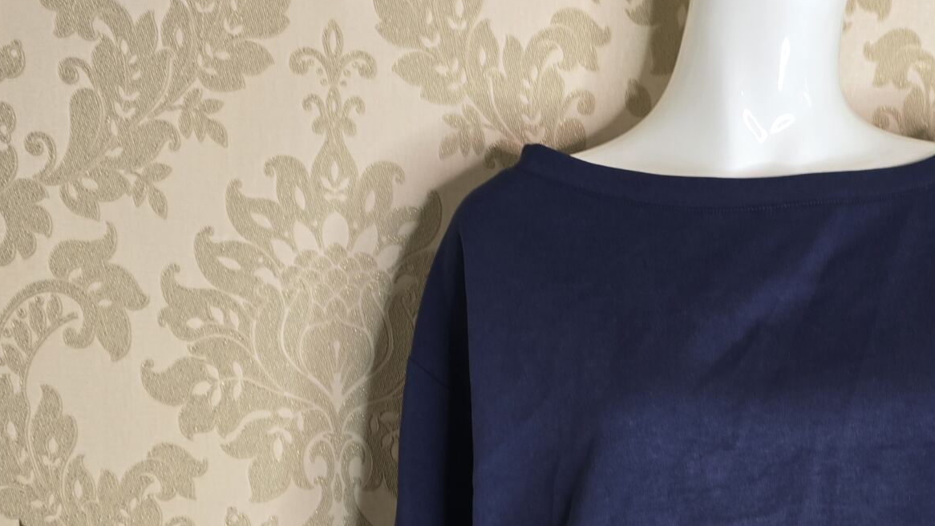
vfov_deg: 21.0
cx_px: 751
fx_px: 1364
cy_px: 540
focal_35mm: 55
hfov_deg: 36.5
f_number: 1.7
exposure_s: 1/50
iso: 40
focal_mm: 6.3
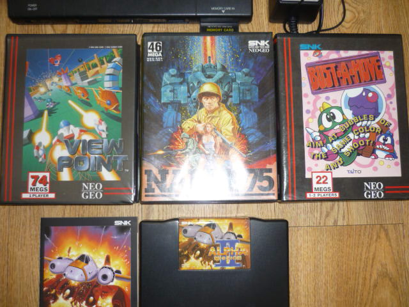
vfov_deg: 42.9
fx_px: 390
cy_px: 154
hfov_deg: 55.4
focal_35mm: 33
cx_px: 204
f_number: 2.8
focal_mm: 5.5
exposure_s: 1/30
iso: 100
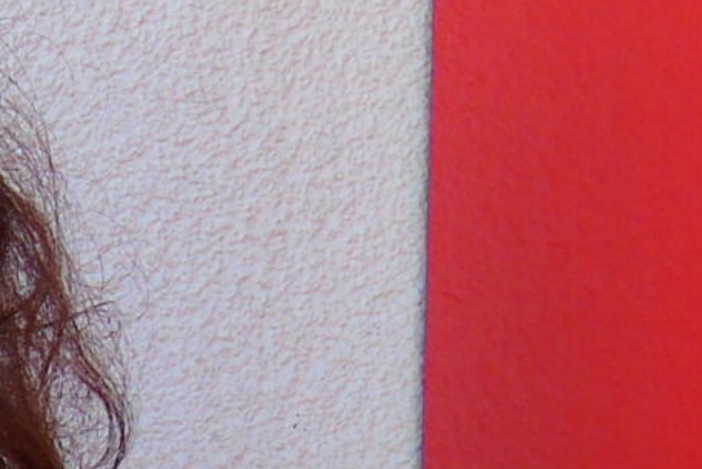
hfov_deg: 11.0
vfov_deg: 7.9
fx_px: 3296
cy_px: 823
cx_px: -725
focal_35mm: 169
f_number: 3.6
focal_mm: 5.2
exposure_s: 1/125
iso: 80
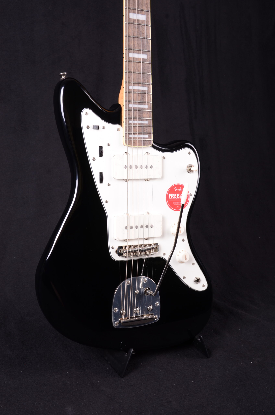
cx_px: 138
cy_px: 208
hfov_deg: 28.0
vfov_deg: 41.2
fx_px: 552
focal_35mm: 48
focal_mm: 32
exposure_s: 1/200
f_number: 11
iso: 200
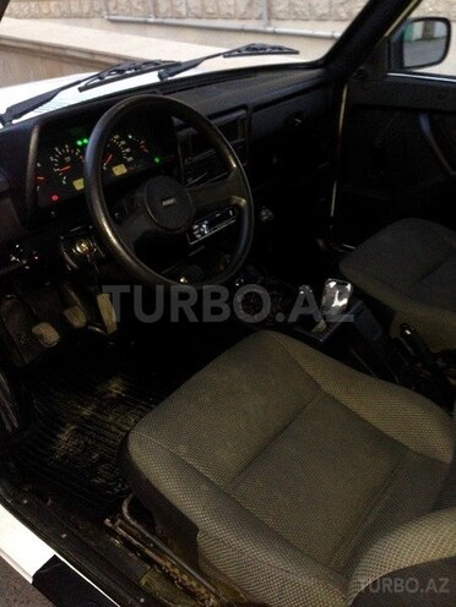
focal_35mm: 33
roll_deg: +3.8
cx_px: 228
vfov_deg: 55.4
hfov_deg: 42.9
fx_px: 580
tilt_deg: -29.6
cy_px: 304
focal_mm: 4.12
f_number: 2.4
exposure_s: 1/16
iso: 250
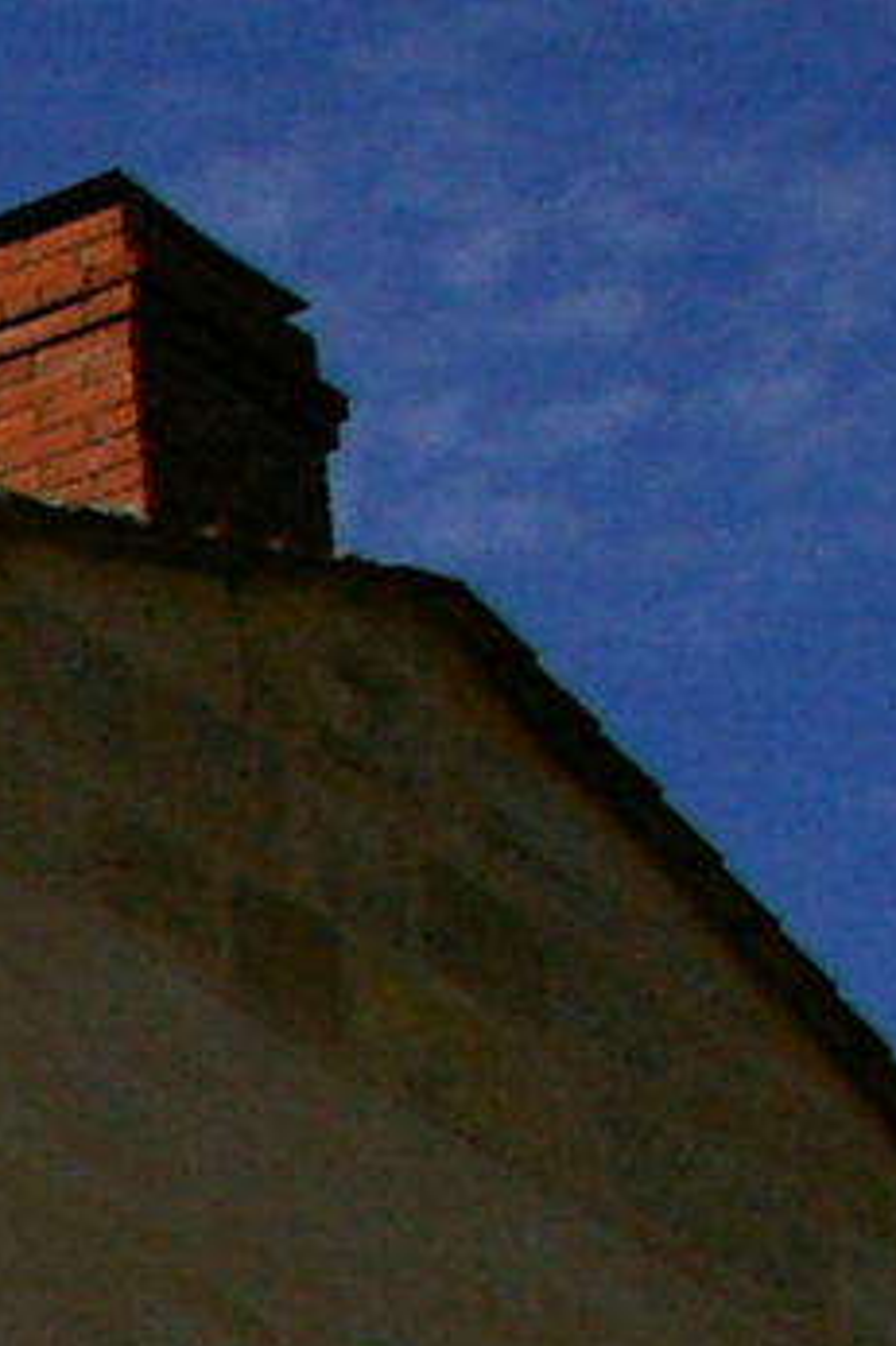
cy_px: 2708
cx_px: -2684
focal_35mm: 199
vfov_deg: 9.6
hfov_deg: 5.9
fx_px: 7436
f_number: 11
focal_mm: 18
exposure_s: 1/2000
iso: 400
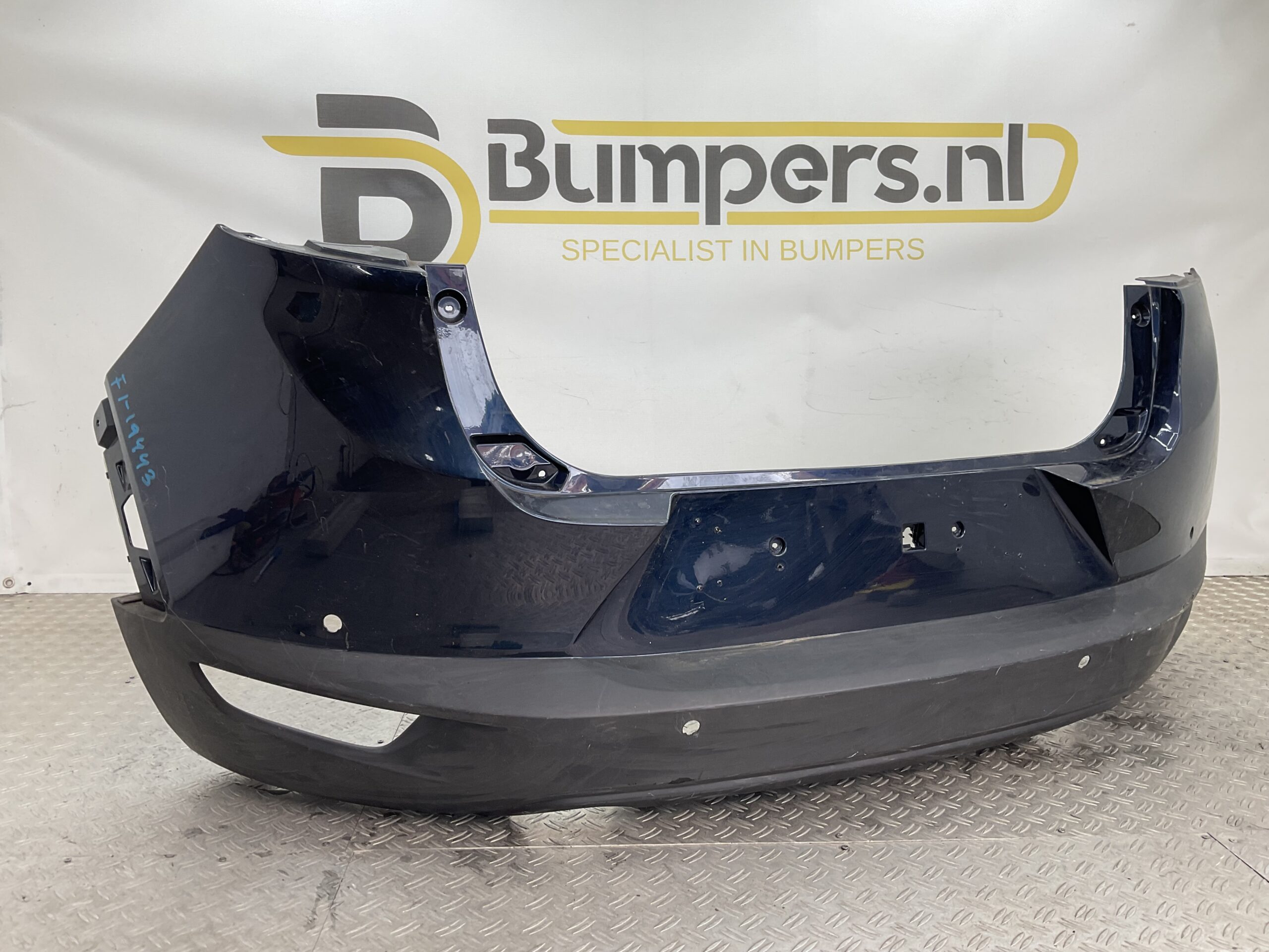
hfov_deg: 61.7
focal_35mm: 29
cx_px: 634
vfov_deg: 48.2
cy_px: 476
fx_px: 1063
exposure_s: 1/100
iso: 16
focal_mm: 3
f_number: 1.8
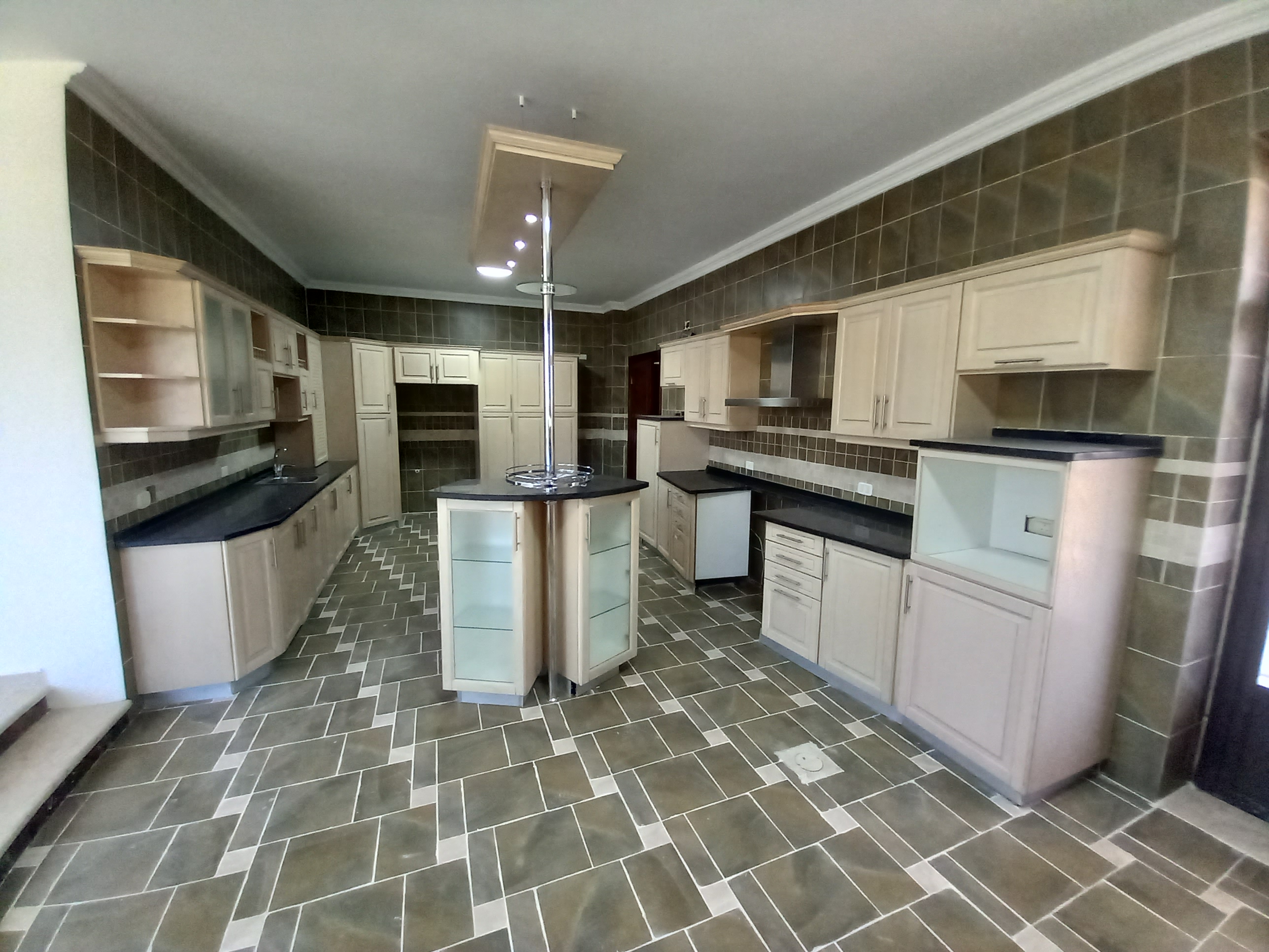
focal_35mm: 13
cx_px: 634
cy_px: 476
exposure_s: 1/50
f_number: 2.2
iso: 160
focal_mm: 1.13
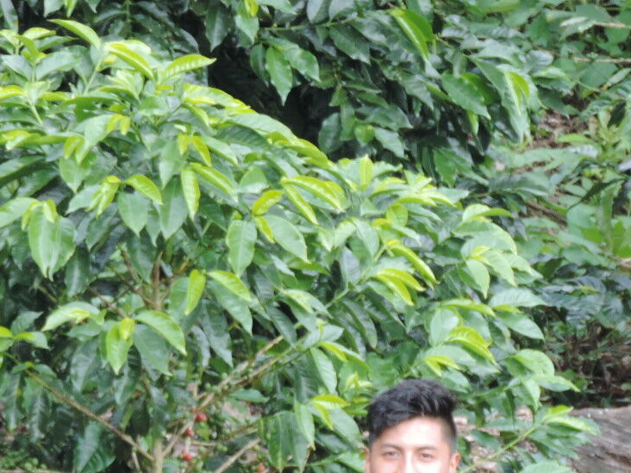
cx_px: -6
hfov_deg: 2.6
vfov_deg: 1.9
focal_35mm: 765
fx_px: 13945
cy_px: 345
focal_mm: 62.4
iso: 320
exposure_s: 1/200
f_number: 4.8
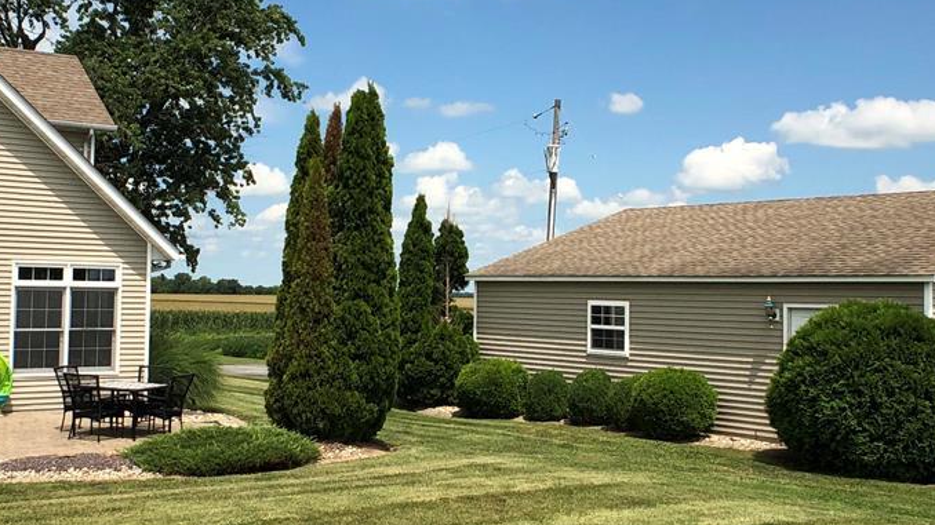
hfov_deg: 29.3
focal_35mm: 72
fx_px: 1785
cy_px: 263
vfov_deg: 16.7
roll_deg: -0.1
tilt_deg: +2.0
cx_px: 356
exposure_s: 1/2208
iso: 20
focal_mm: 4
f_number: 1.8
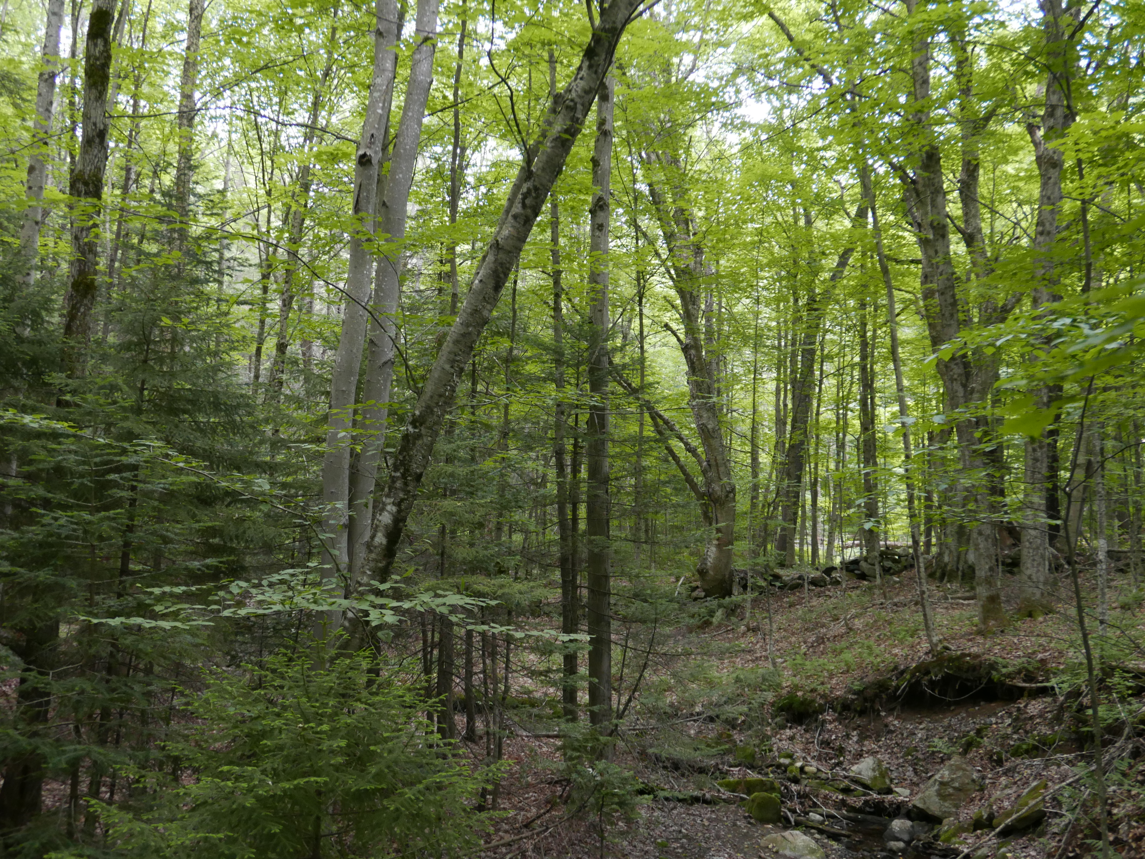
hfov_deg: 52.6
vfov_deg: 40.7
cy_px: 430
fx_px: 1158
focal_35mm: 35
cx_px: 572
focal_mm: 15.9
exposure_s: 1/160
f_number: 2.3
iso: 800
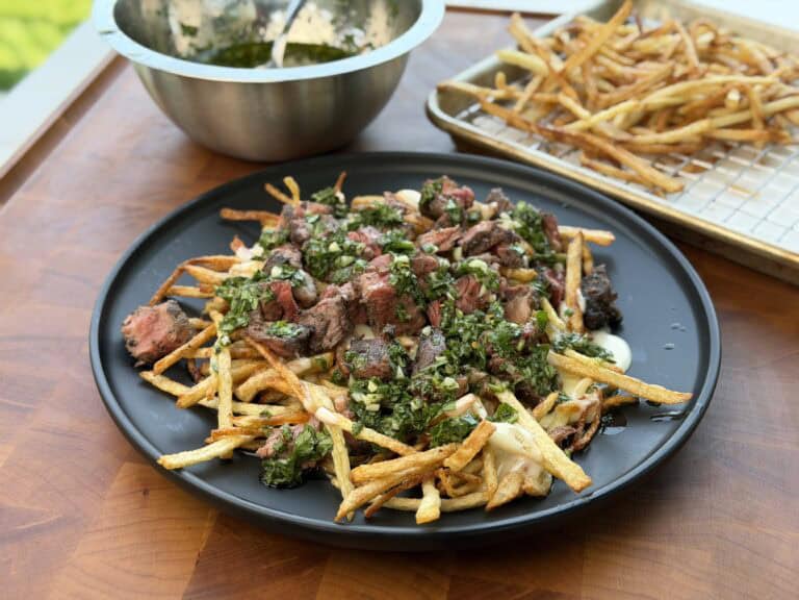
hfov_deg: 39.7
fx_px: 1108
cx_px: 400
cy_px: 300
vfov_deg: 30.3
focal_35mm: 48
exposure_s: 1/487
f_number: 1.8
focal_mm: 6.8
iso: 80
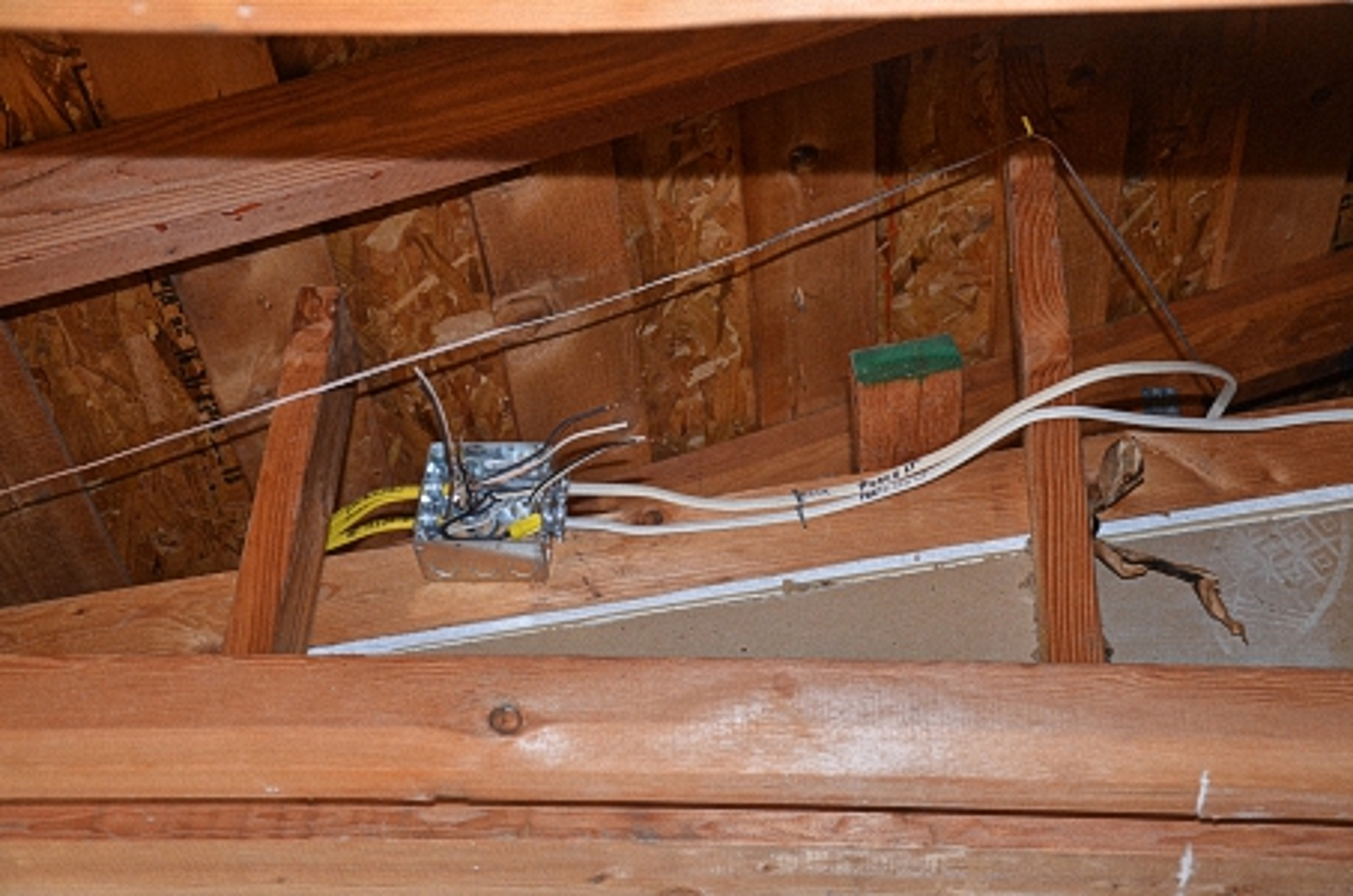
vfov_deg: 25.6
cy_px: 448
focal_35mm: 52
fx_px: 1969
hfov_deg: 37.9
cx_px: 676
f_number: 4.5
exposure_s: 1/60
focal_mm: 35
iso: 800
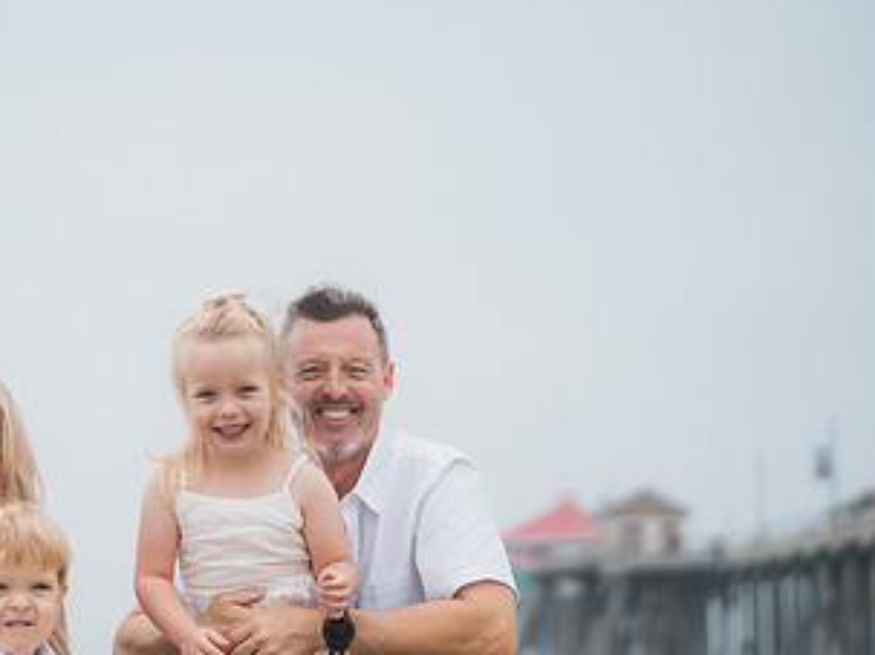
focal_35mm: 92
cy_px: 382
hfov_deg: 21.2
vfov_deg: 16.0
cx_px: 228
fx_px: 2325
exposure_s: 1/4000
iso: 160
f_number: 1.4
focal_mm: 50
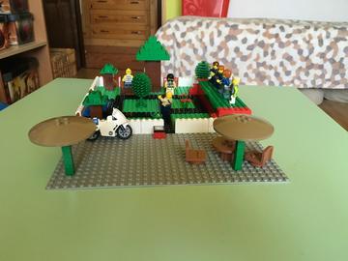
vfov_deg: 48.2
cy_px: 130
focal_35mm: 29
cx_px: 174
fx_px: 292
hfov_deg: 61.7
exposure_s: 1/33
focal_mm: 4.15
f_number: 2.2
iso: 250
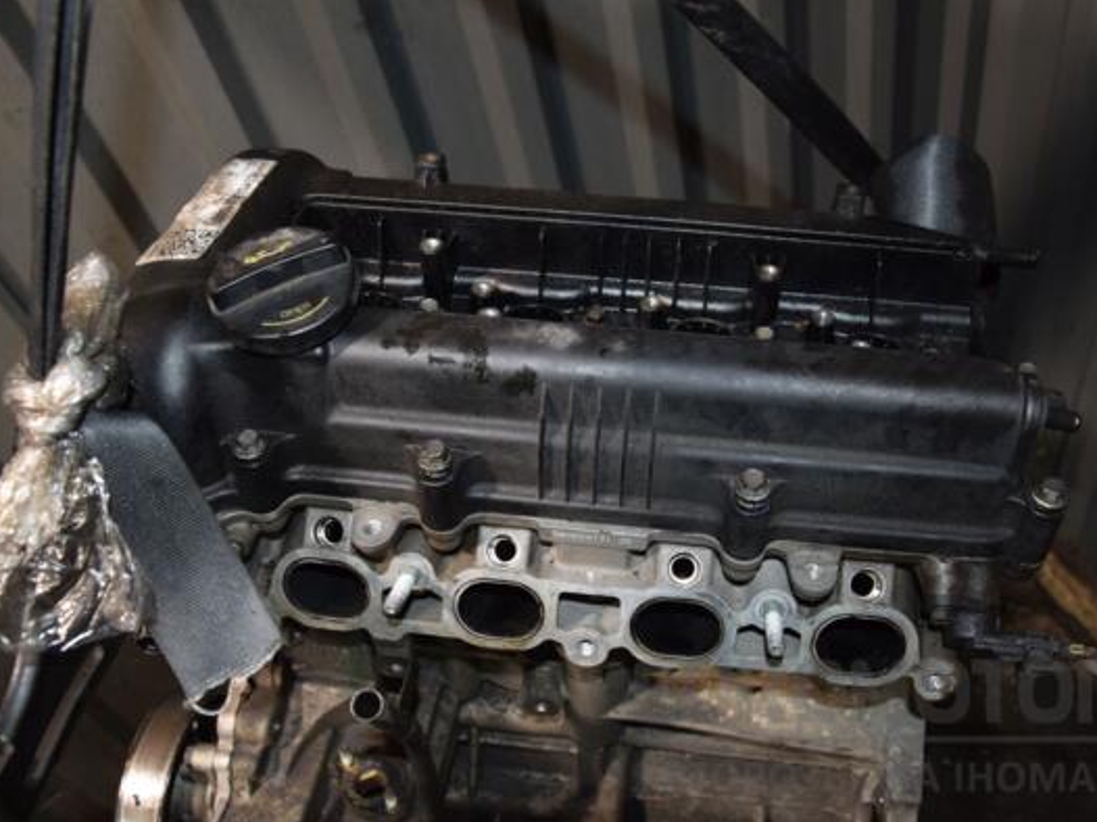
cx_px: 594
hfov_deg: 53.2
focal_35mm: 35
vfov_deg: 41.2
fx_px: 1094
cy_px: 413
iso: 800
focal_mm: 21
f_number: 5
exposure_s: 1/60
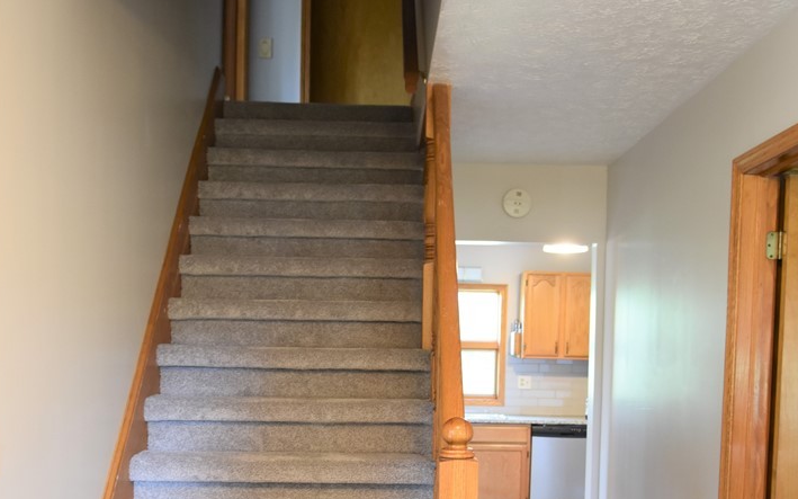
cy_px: 431
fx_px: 865
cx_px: 395
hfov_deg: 49.5
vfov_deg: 31.0
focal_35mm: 40
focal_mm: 17
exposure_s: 1/30
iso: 800
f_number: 2.8
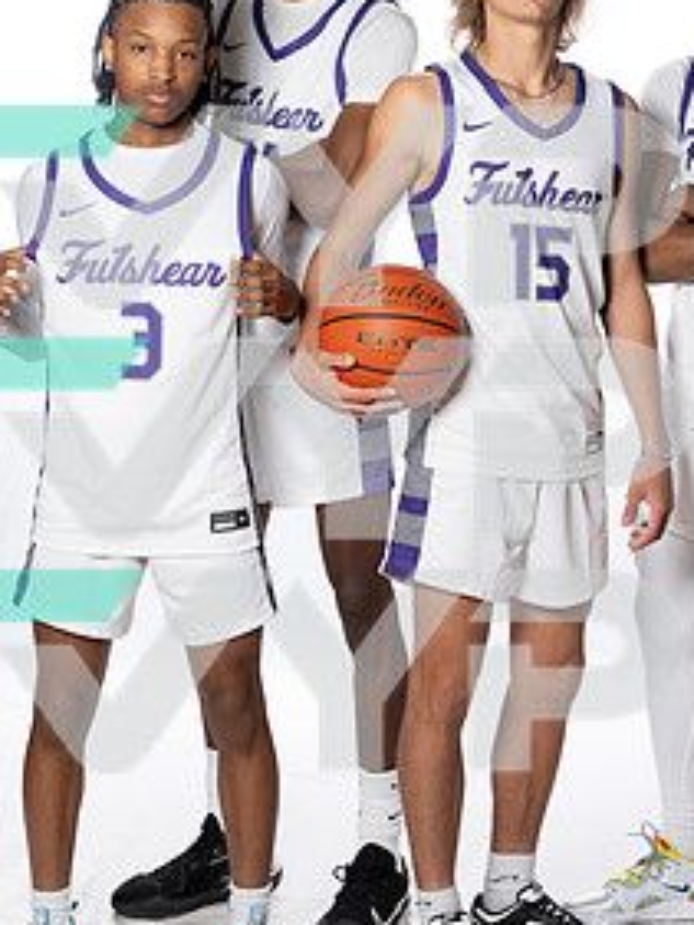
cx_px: 437
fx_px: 2671
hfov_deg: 14.8
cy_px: 441
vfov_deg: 19.6
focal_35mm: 100
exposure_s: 1/250
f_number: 8
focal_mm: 65
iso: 800
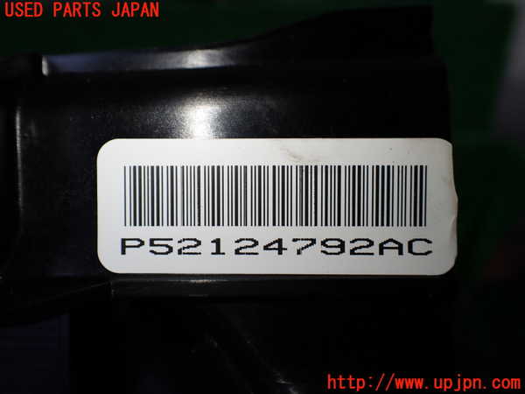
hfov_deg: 60.0
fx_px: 455
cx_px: 262
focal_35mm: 30
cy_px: 197
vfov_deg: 46.8
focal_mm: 5.4
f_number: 2.3
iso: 100
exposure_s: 1/160
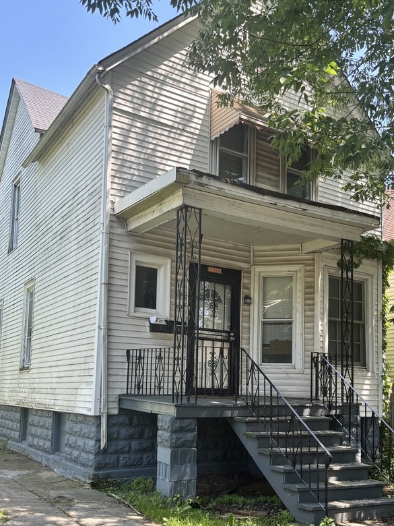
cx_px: 214
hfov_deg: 39.6
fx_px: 546
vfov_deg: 50.7
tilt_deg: +7.8
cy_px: 339
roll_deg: -3.6
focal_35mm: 36
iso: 50
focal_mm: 5.96
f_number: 1.6
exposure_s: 1/517
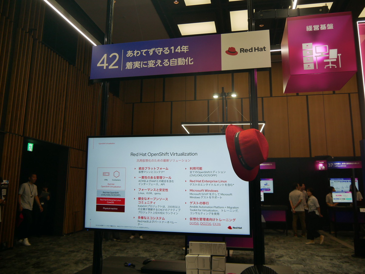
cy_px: 137
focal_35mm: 28
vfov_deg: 49.7
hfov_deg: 63.4
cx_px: 182
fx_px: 295
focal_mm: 14
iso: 200
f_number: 4
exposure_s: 1/125
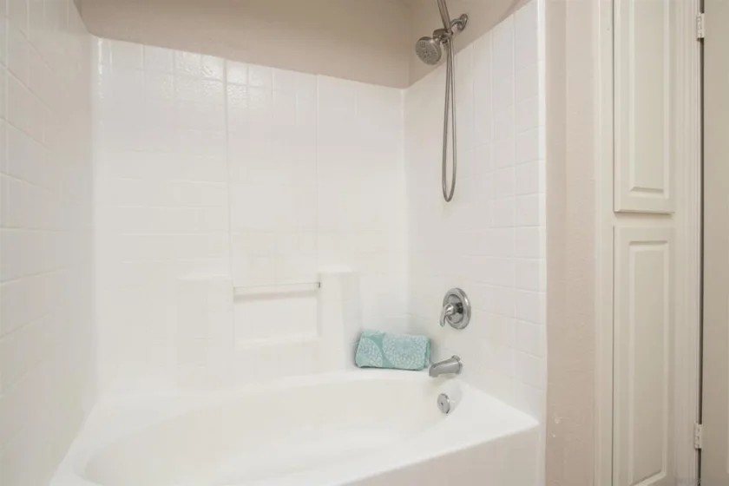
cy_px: 243
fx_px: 385
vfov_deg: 64.6
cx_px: 364
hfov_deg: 86.9
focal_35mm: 19
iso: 320
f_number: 7.1
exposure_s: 1/250
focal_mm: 19
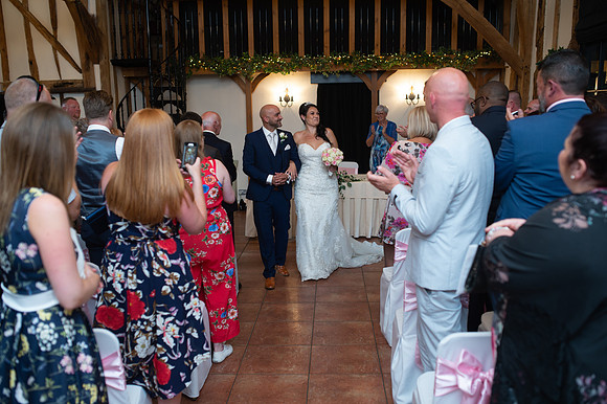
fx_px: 590
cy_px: 202
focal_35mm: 35
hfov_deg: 54.5
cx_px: 304
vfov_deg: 37.8
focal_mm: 35
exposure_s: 1/100
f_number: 2.8
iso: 500
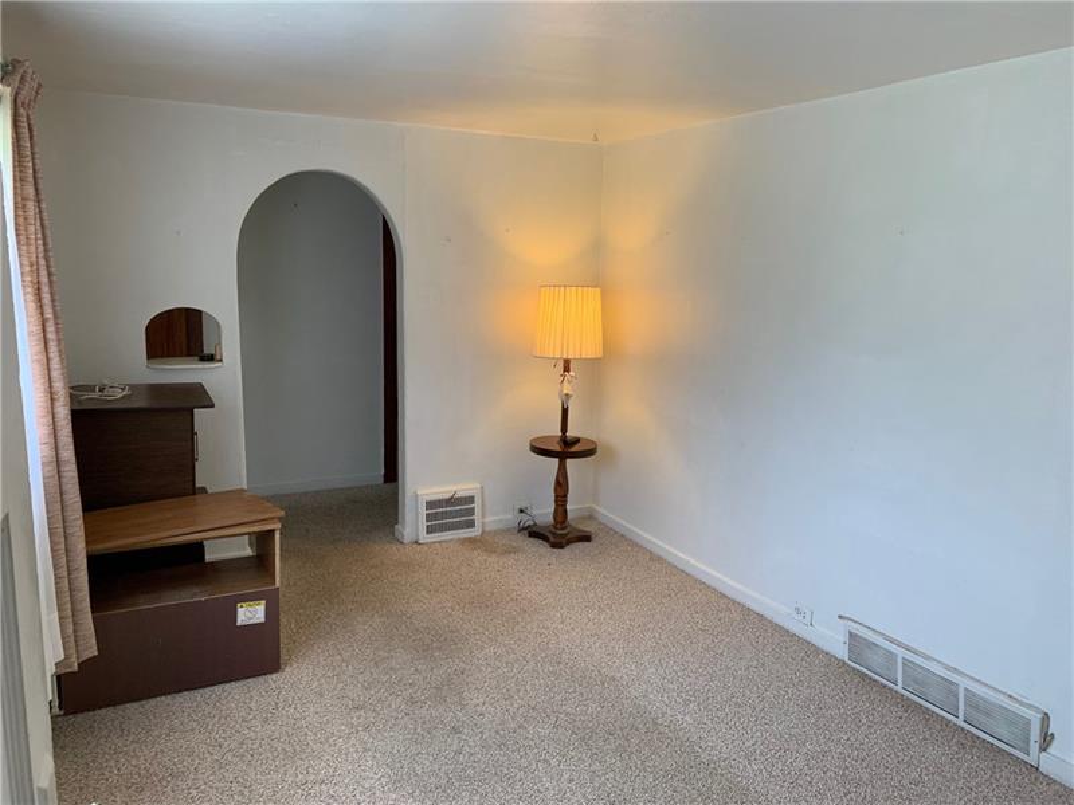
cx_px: 537
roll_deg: -1.5
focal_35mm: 26
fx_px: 807
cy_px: 402
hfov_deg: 67.3
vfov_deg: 53.1
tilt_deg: -9.7
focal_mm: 4.25
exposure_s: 1/107
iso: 100
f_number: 1.8
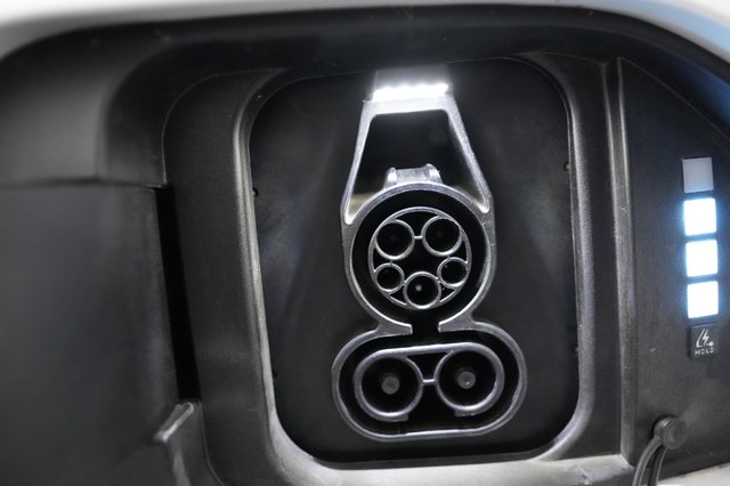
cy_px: 243
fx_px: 486
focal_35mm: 24
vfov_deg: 53.1
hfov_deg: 73.8
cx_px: 365
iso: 8000
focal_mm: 24
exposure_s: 1/160
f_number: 2.8
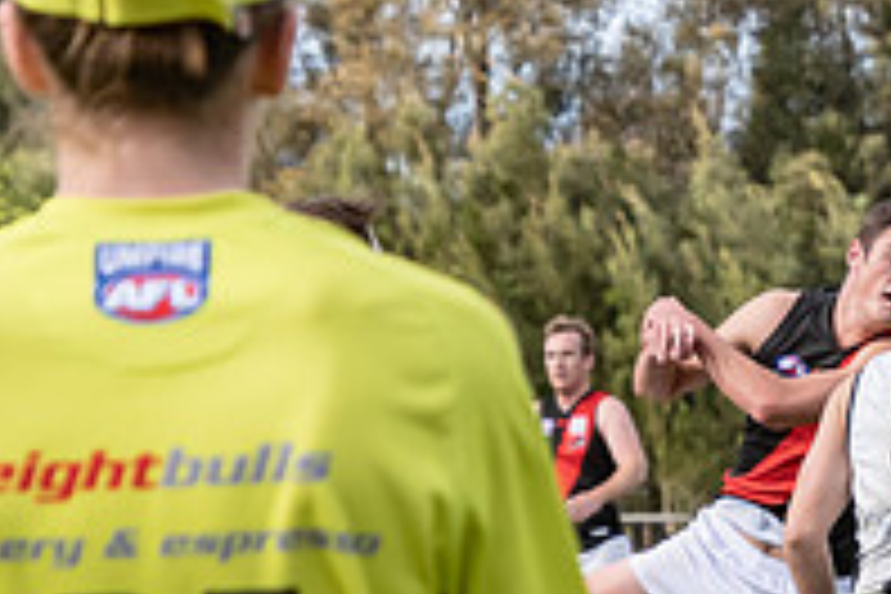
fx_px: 10939
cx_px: 1035
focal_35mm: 442
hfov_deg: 4.7
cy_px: 421
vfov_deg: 3.1
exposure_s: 1/1600
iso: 800
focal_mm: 100
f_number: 6.3
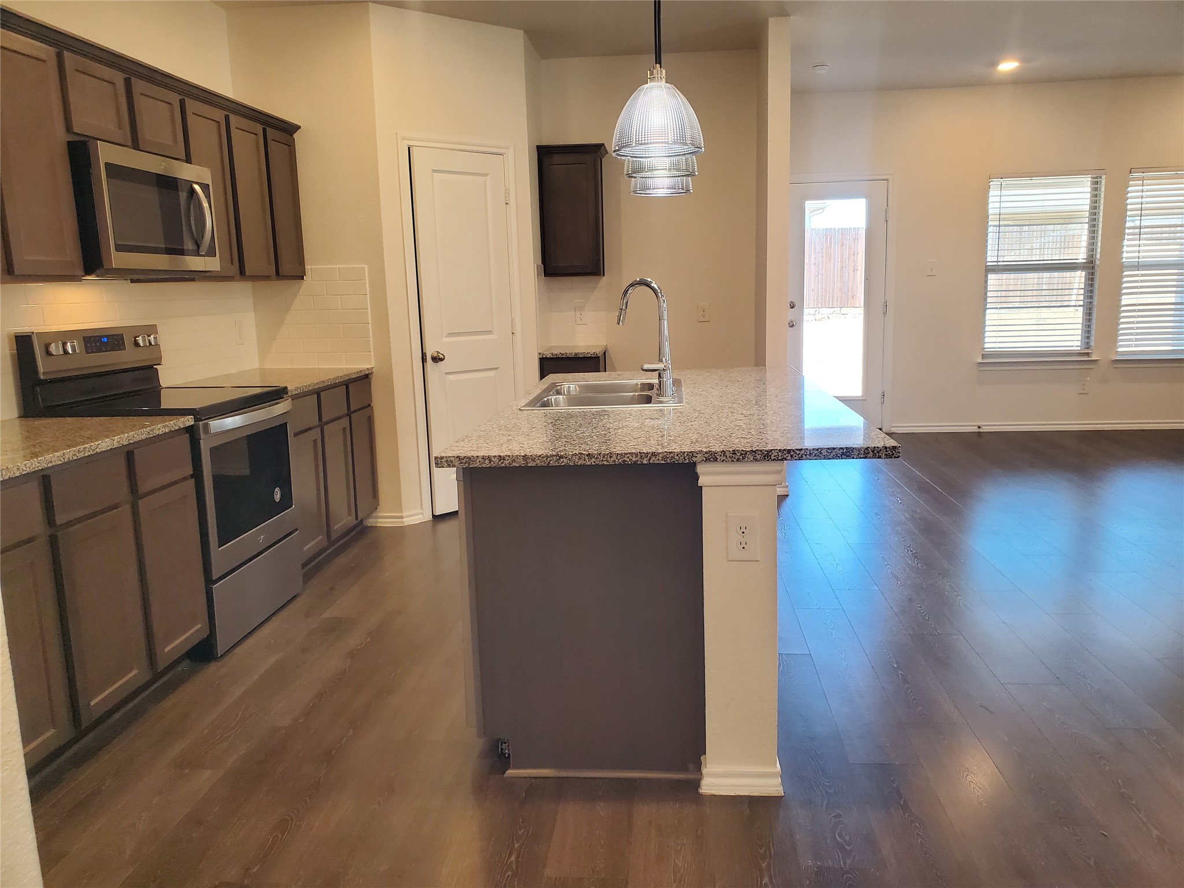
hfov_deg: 67.3
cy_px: 444
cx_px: 592
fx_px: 889
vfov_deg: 53.1
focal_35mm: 26
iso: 320
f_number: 2.4
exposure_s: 1/120
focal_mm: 4.3
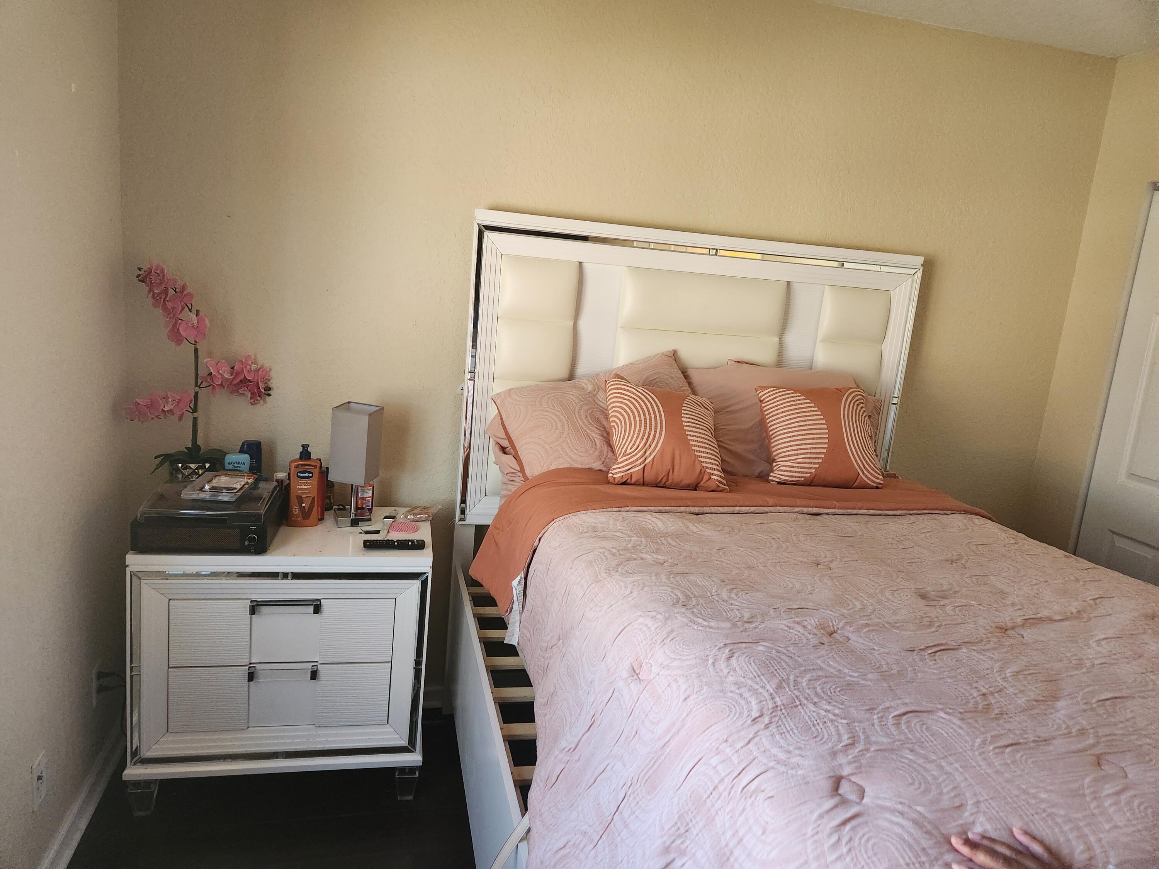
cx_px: 580
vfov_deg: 58.9
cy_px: 434
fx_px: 770
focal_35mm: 23
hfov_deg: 73.9
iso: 800
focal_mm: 5.4
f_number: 1.8
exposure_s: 1/120
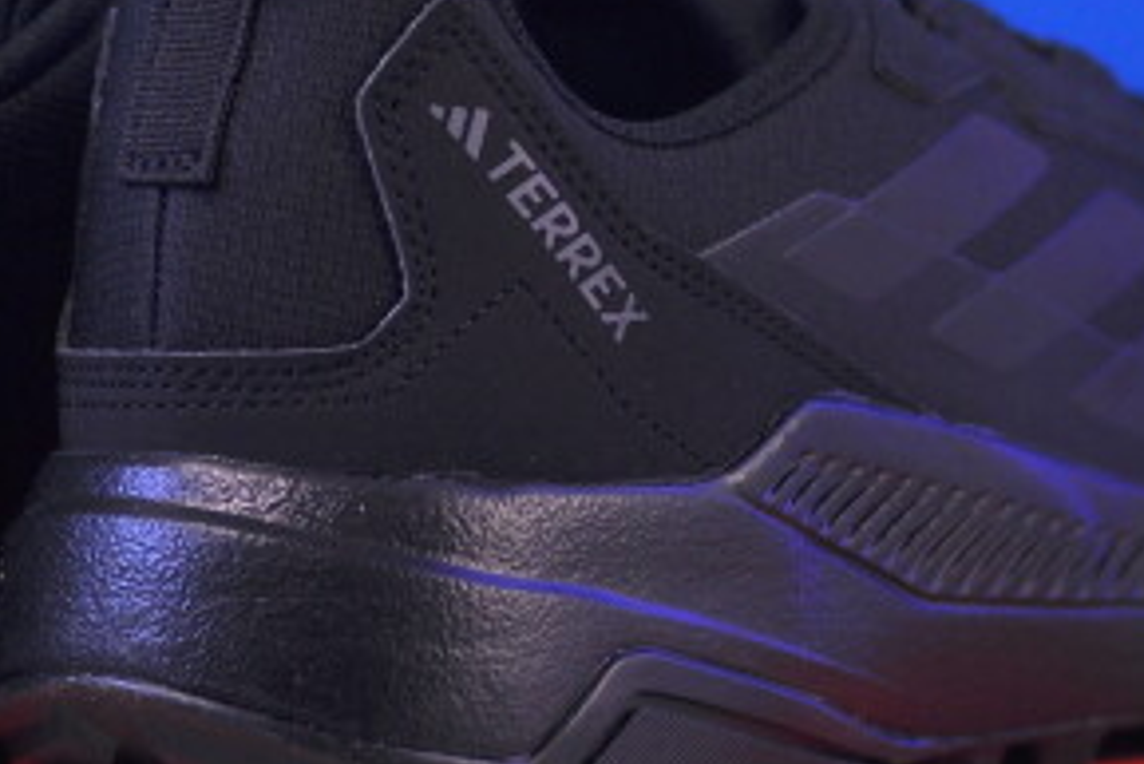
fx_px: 6581
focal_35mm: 207
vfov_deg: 6.6
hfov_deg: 9.9
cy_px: 14
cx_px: 309
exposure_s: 1/320
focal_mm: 50
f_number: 2.8
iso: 250
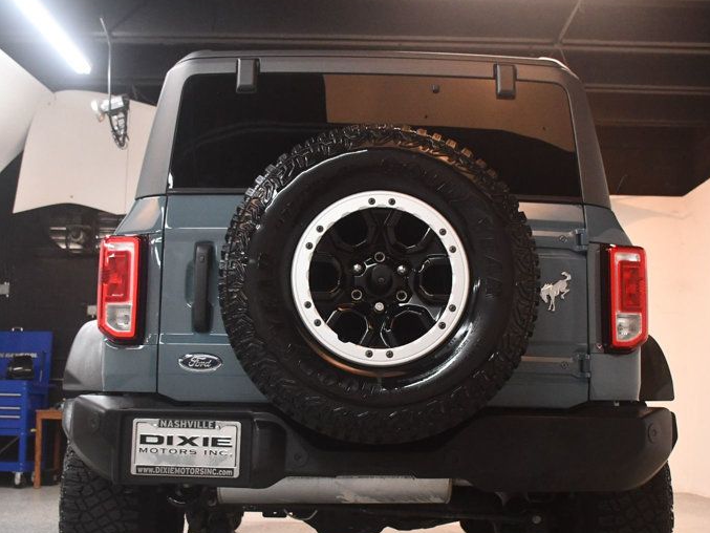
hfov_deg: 39.6
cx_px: 351
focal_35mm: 48
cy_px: 299
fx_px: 985
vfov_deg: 30.2
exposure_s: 1/125
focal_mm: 22
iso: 2500
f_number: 3.5
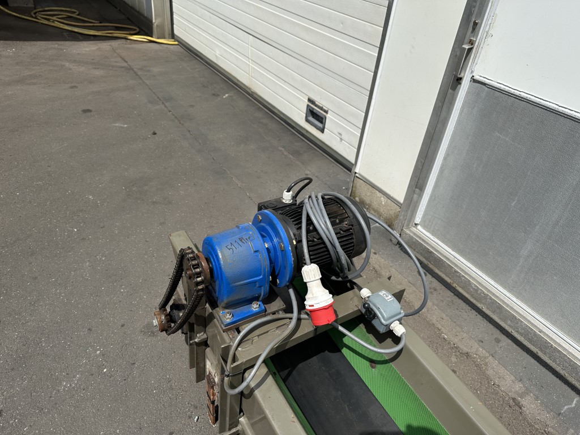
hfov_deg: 71.6
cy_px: 218
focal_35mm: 24
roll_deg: -8.8
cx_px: 290
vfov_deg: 56.8
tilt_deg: -34.3
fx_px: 402
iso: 80
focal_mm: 6.86
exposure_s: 1/6623
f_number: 1.78
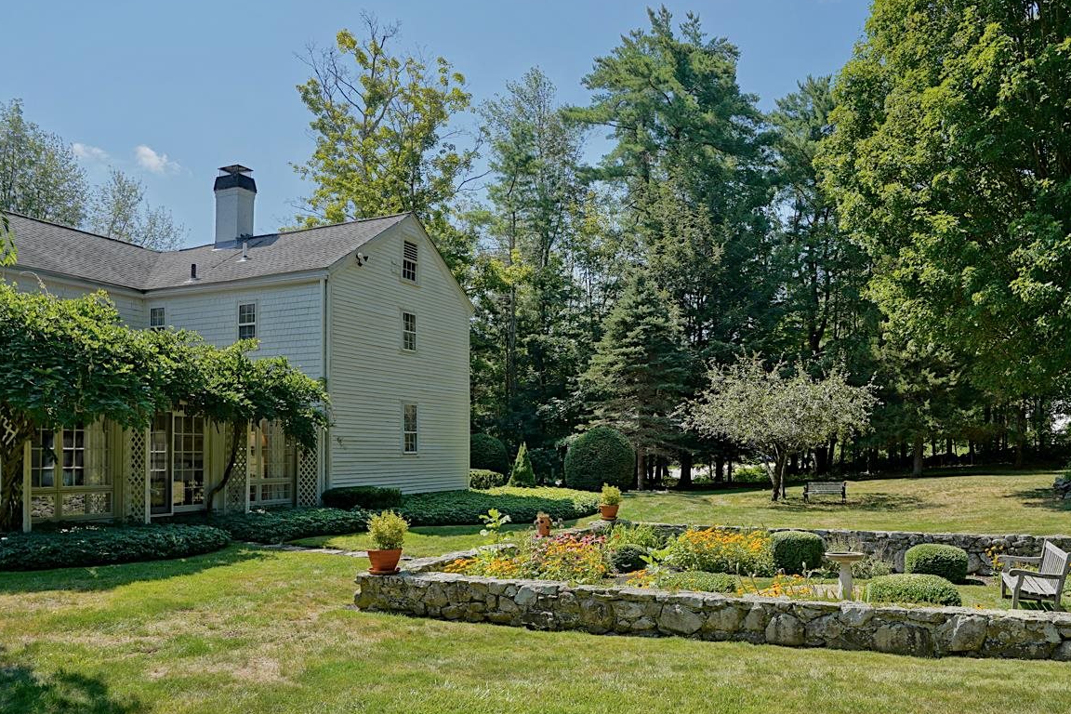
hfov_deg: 70.8
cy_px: 442
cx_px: 638
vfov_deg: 50.8
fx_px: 744
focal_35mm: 25
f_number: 7.1
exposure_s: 1/200
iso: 100
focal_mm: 16
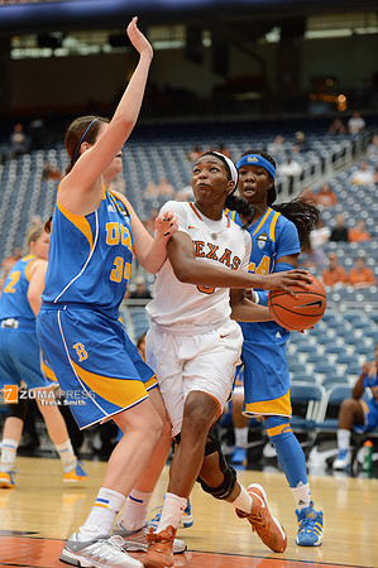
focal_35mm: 102
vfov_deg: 20.0
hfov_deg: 13.4
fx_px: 1610
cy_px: 284
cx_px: 189
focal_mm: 102
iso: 1250
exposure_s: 1/1250
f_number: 2.8
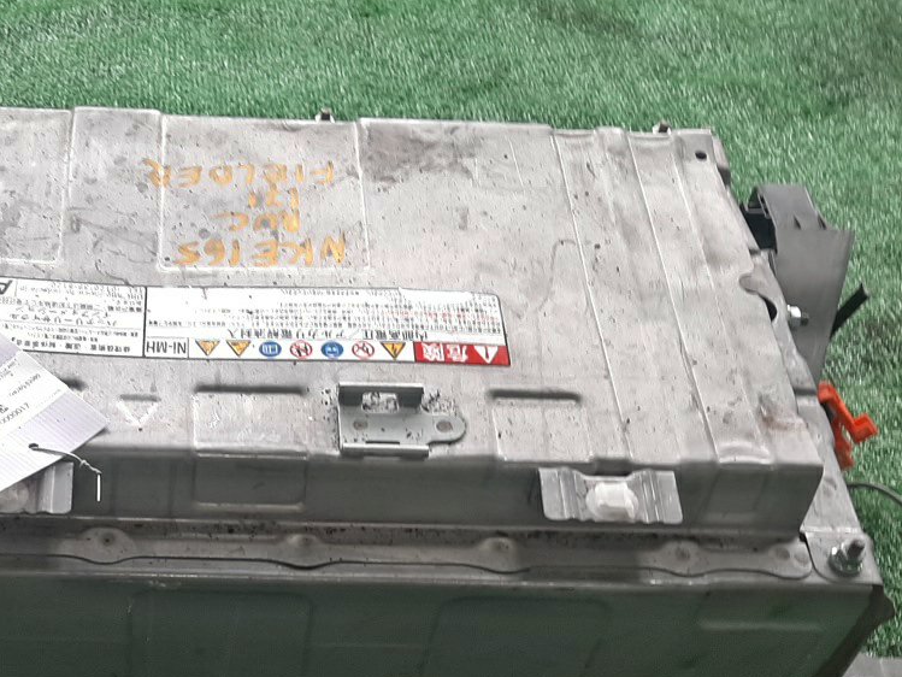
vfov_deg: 28.0
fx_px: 1303
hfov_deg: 37.3
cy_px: 611
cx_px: 229
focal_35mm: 50
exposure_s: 1/50
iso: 50
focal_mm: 3.93
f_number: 1.7
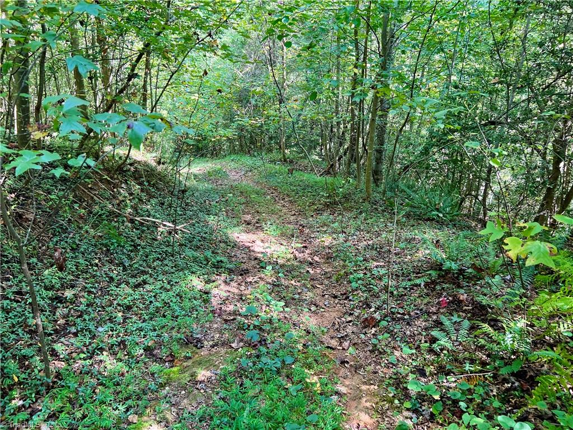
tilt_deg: -24.2
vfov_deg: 53.1
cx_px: 286
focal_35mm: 26
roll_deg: -2.0
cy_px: 215
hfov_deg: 67.3
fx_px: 430
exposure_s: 1/121
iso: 100
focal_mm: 5.7
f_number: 1.5
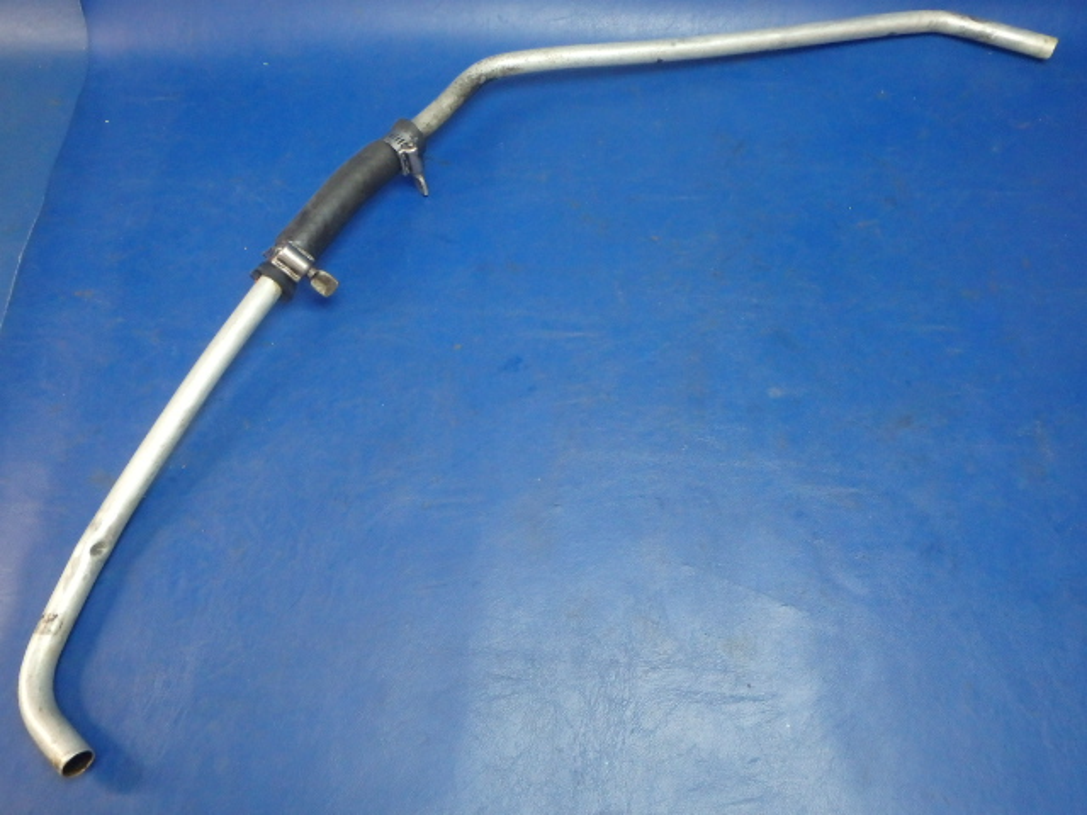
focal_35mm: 28
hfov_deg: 63.4
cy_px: 408
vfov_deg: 49.7
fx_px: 879
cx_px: 544
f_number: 3.9
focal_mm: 5
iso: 800
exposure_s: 1/60
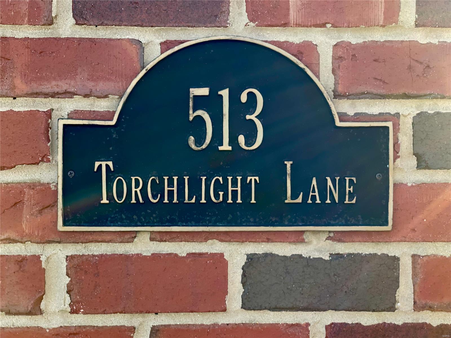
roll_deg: +2.4
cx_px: 226
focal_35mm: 52
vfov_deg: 28.0
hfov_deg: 36.8
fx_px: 677
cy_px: 169
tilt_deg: -1.0
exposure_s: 1/147
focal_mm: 6
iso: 25
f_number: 2
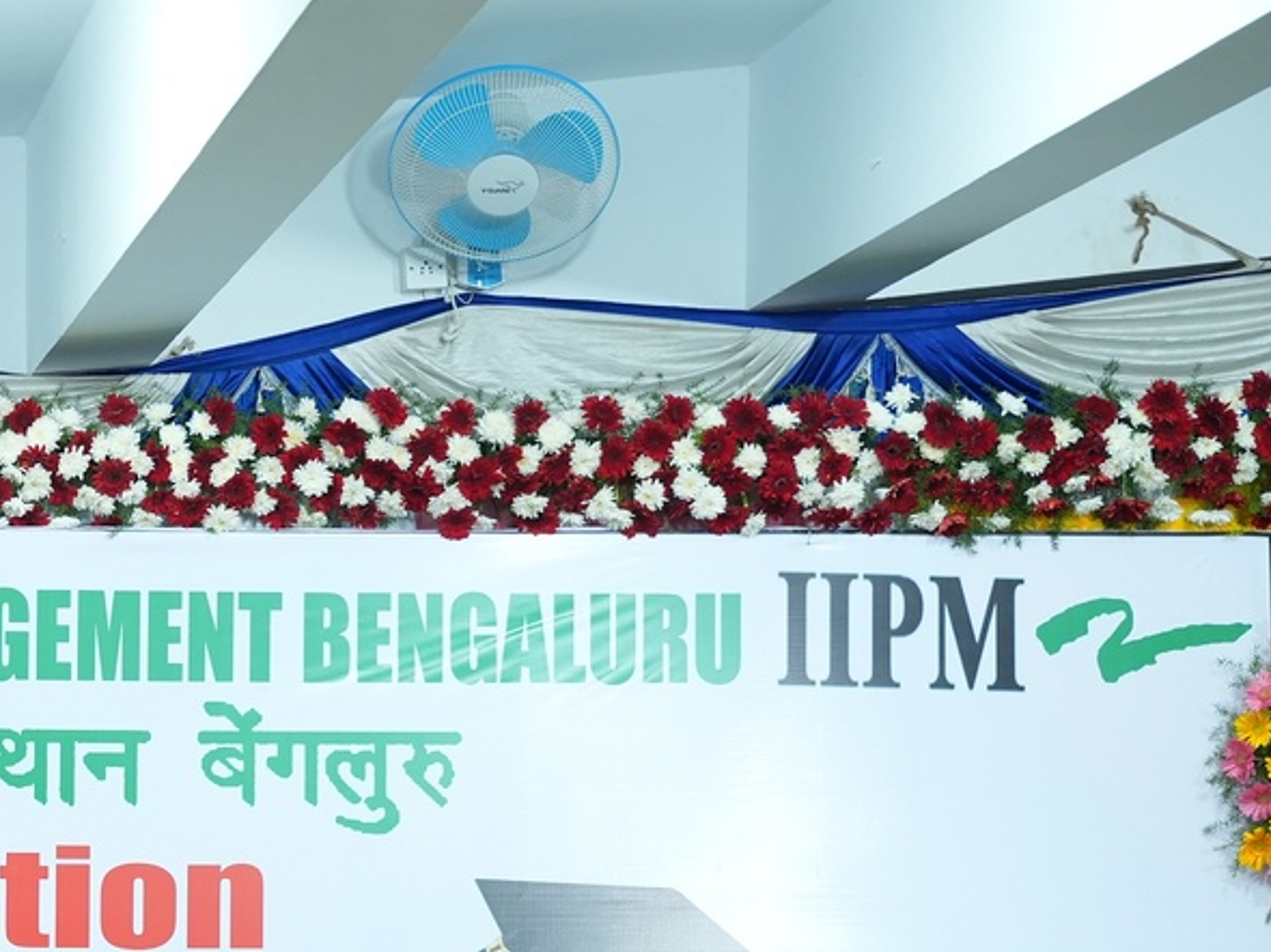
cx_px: -353
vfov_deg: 14.5
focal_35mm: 100
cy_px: 1021
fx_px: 3670
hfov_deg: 18.4
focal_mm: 35
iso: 1000
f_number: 3.5
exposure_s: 1/160
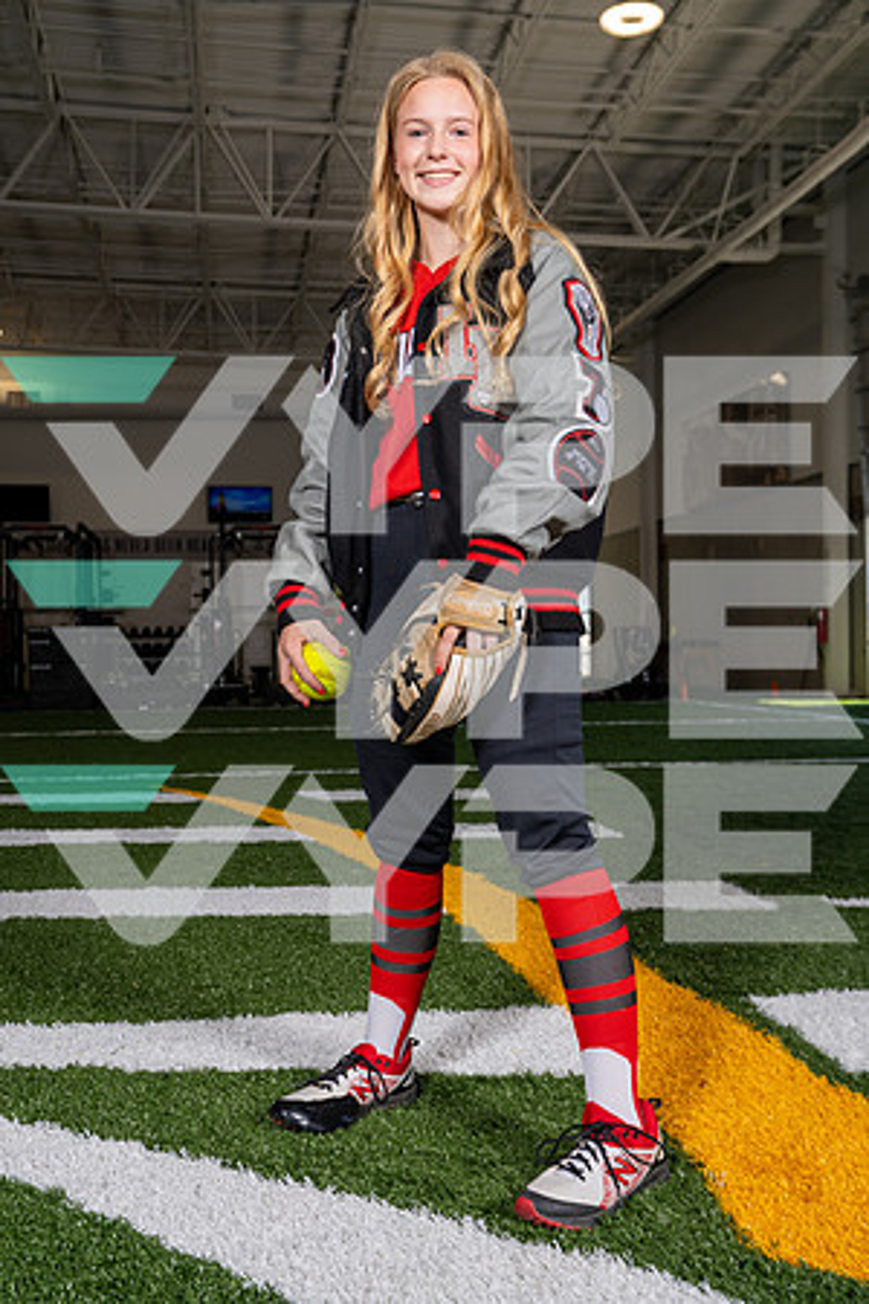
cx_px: 434
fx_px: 1412
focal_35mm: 39
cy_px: 652
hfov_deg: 34.2
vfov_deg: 49.6
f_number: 5.6
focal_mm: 39
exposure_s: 1/200
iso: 200
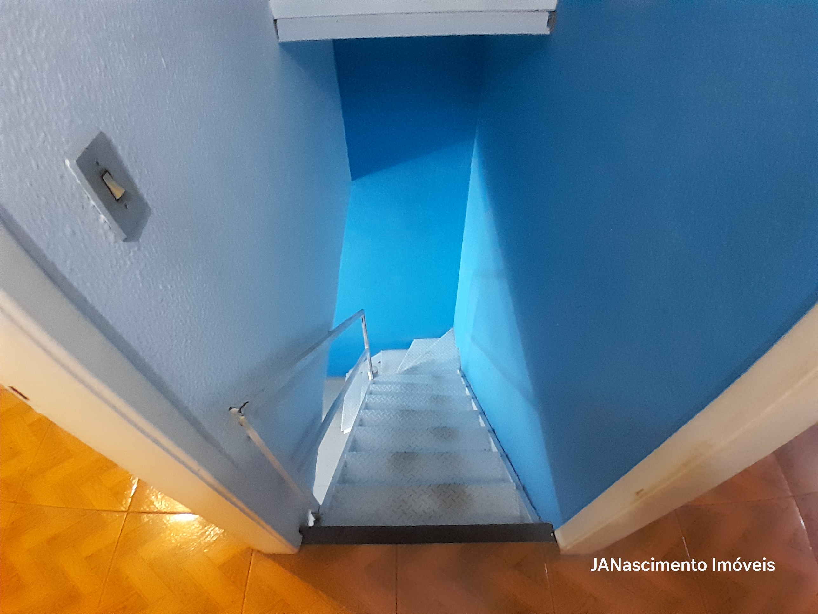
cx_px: 409
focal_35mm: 17
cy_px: 307
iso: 640
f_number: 2.2
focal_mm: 1.46
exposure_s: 1/20
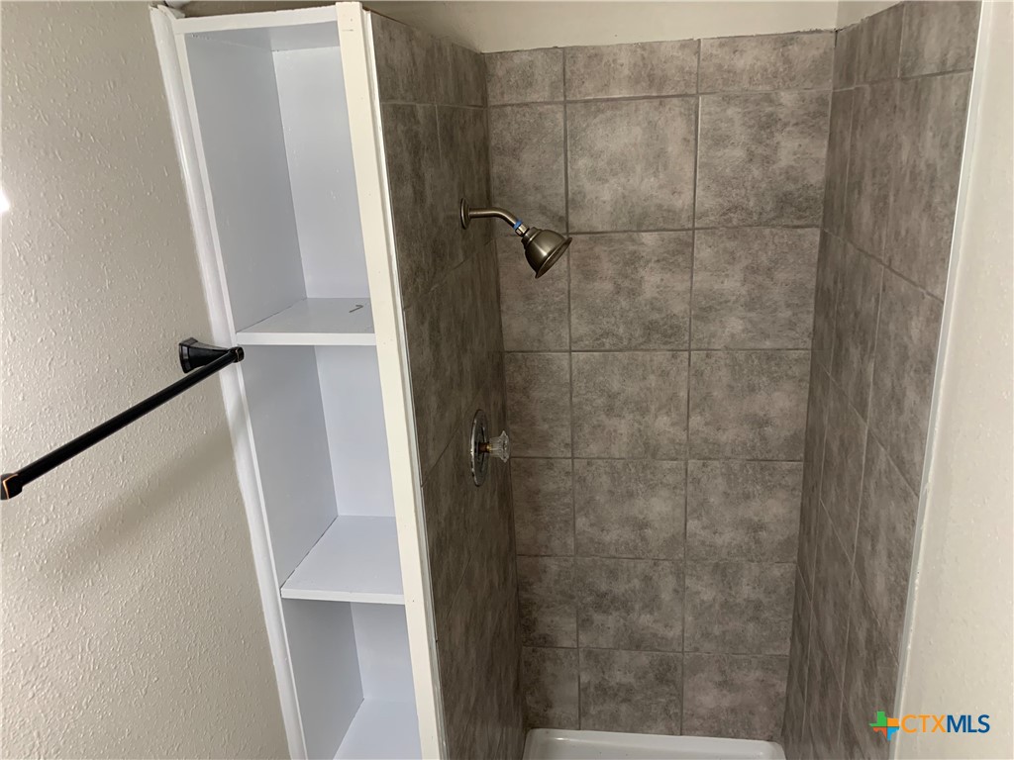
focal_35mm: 26
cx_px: 507
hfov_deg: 67.3
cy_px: 380
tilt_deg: -19.1
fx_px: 762
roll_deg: +3.6
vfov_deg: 53.1
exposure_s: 1/60
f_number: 1.8
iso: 160
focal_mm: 4.25
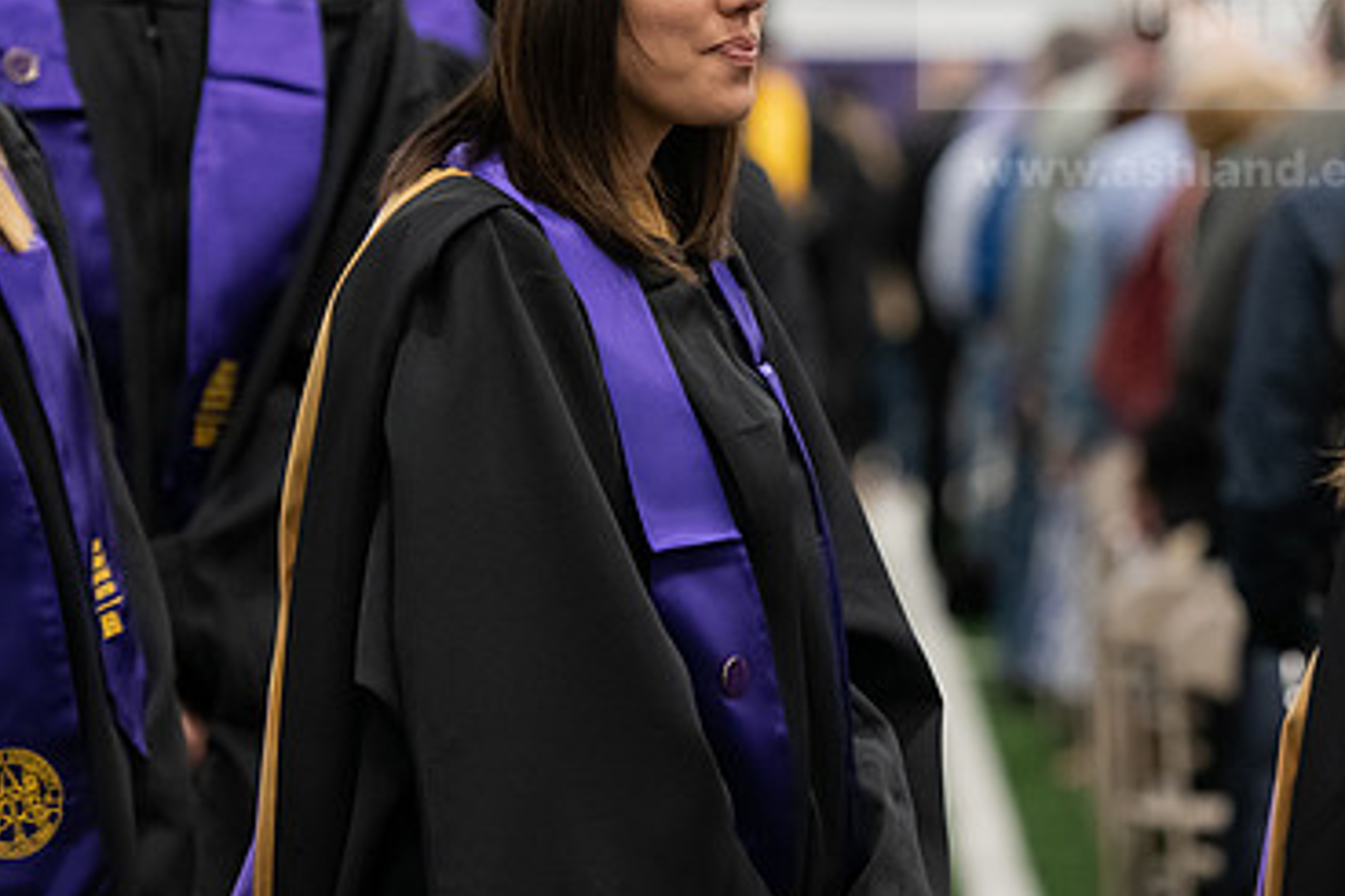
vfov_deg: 6.7
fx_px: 7655
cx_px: 808
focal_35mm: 205
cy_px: 247
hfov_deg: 10.0
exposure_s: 1/200
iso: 3200
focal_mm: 130
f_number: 3.2
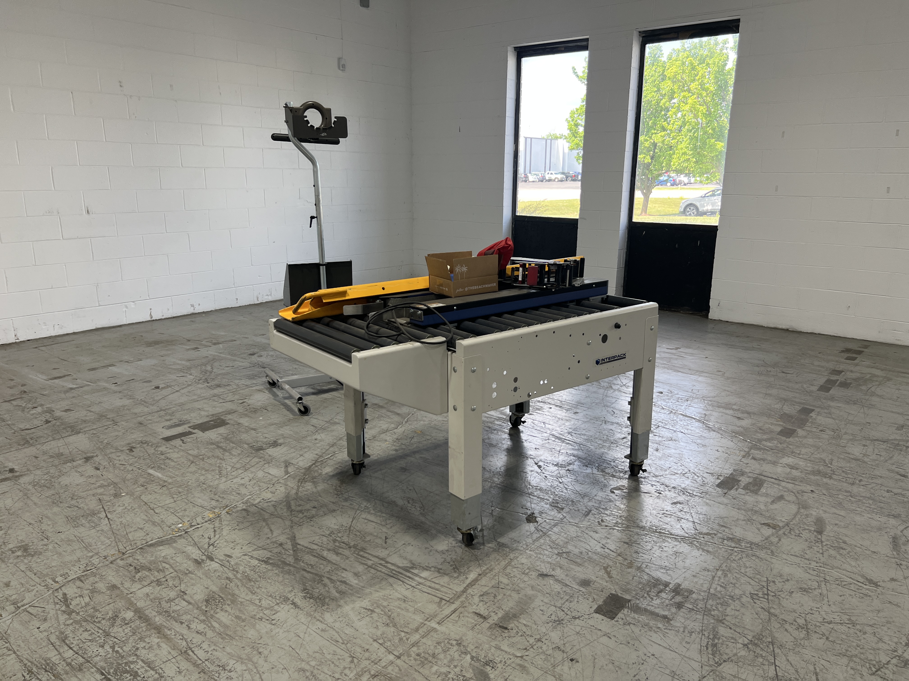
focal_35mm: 26
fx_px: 683
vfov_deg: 53.1
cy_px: 340
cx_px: 454
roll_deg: -0.7
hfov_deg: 67.3
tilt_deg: -13.2
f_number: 1.5
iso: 64
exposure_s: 1/166
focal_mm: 5.7
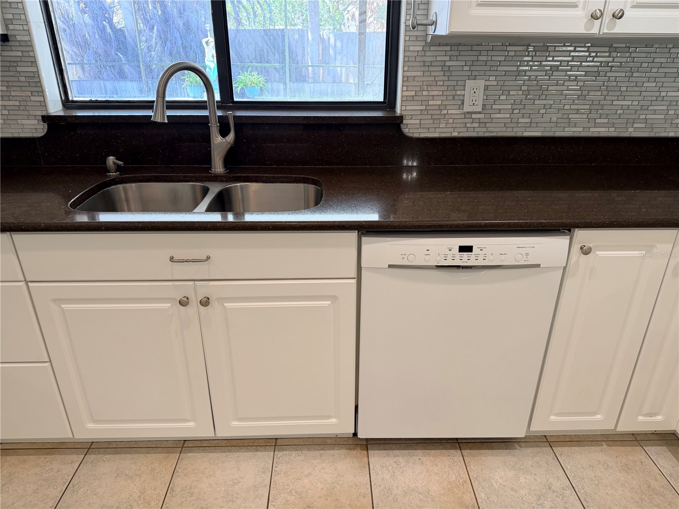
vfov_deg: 56.8
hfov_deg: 71.6
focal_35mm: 24
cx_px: 340
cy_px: 254
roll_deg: +0.0
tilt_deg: -24.4
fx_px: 471
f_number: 1.78
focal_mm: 6.76
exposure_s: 1/120
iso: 200
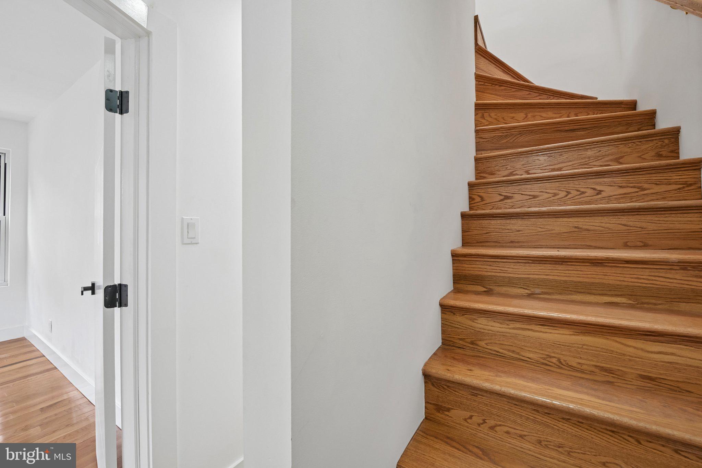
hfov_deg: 104.3
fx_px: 273
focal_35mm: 14
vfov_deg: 81.2
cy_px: 234
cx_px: 351
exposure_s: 1/15
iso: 280
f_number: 8
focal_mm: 14
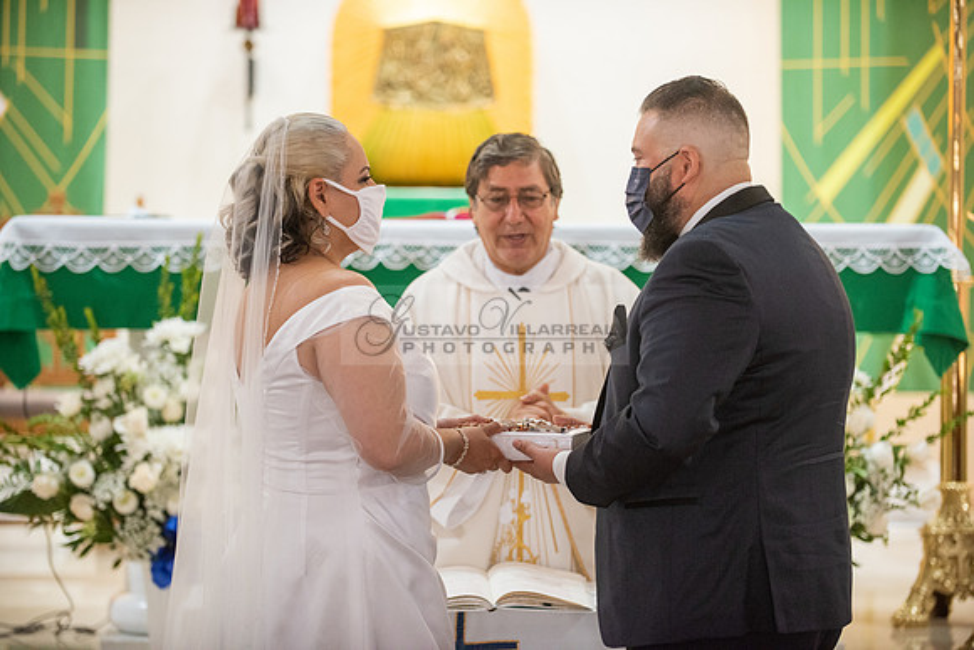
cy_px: 325
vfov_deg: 11.4
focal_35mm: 120
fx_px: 3247
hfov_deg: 17.1
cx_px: 487
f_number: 2.8
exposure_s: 1/160
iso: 2000
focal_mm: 120
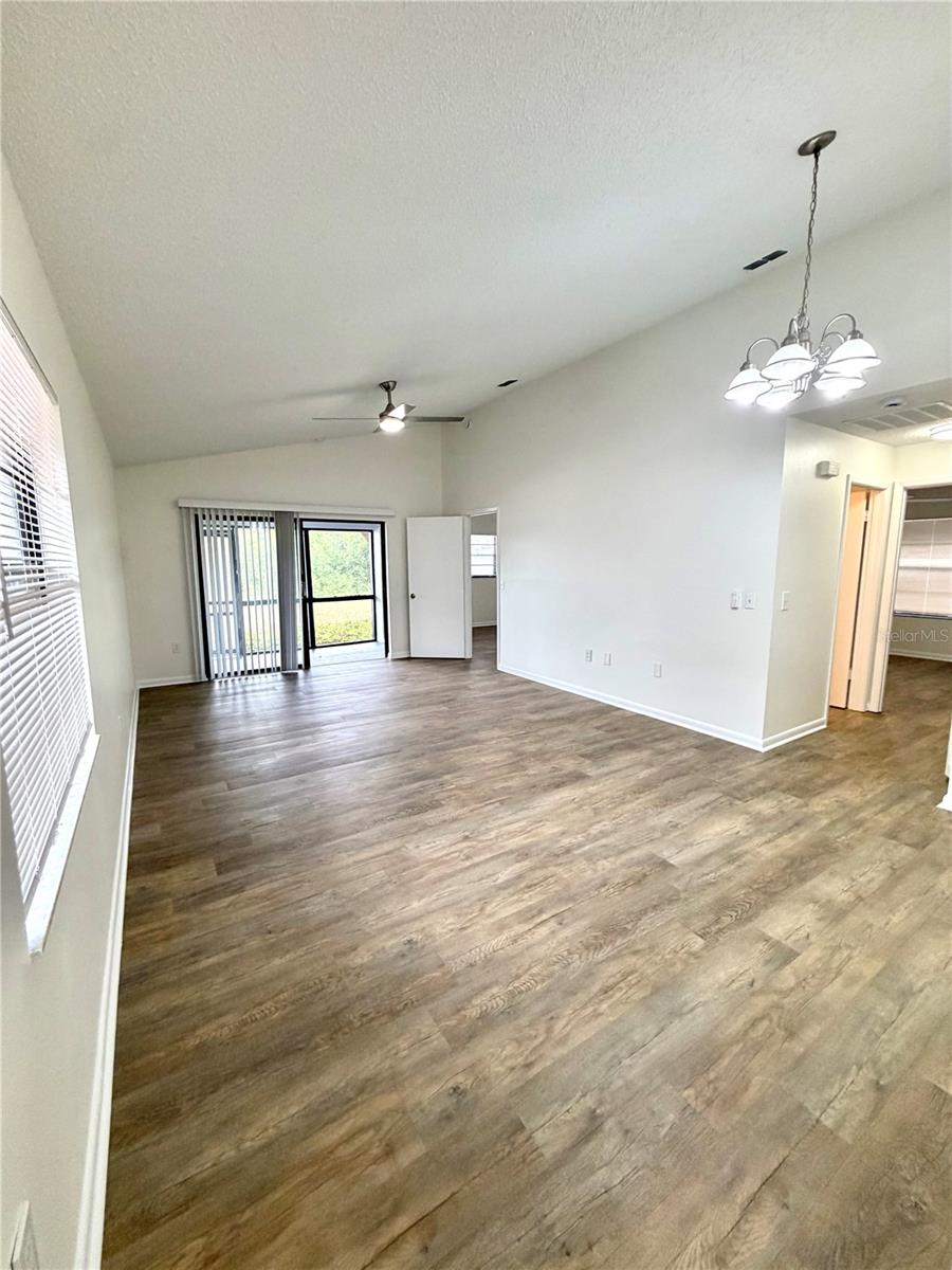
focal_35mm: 14
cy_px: 635
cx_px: 476
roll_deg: +0.3
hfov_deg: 85.7
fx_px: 513
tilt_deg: -8.6
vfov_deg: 102.1
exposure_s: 1/120
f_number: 2.2
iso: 250
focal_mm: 2.22
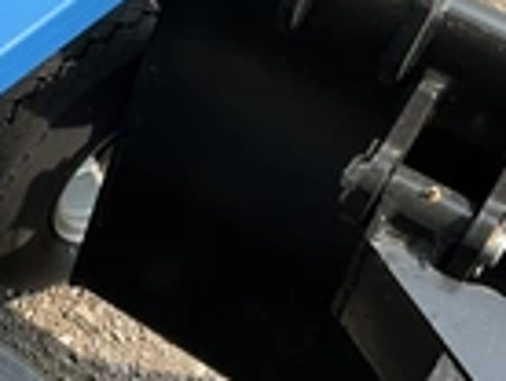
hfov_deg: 22.4
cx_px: 11
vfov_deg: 17.5
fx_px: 1230
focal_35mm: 84
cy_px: 92
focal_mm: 3
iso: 25
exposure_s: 1/574
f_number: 1.8
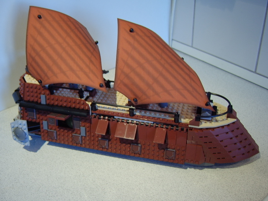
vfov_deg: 45.4
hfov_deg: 58.4
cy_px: 100
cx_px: 134
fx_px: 240
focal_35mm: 31
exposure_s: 1/16
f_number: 2.7
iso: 100
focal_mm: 8.13
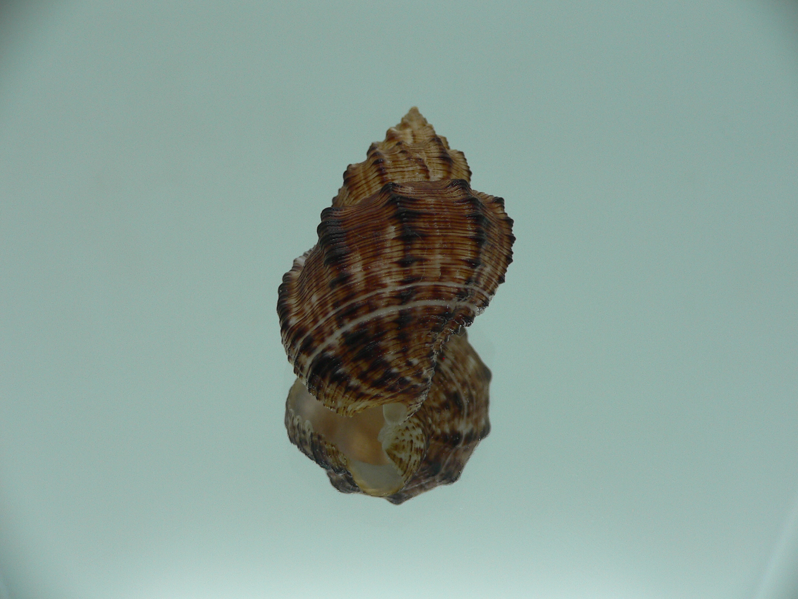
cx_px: 399
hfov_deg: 52.6
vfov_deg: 40.7
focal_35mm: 35
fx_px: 807
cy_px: 300
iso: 80
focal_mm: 4.6
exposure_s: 1/60
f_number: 2.8
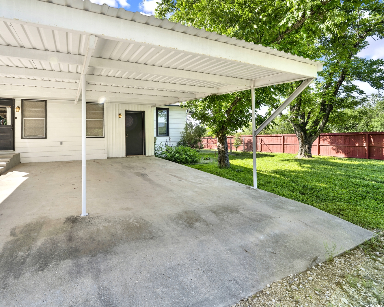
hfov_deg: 92.3
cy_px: 153
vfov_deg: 80.4
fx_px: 182
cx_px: 161
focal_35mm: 16
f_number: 5
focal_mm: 14
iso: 100
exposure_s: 1/100
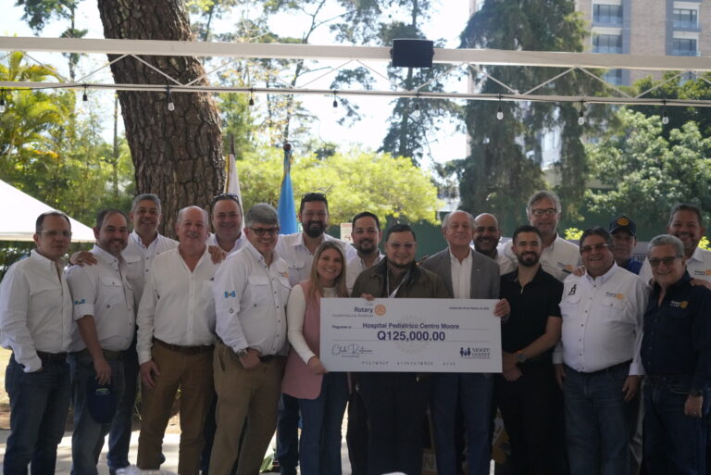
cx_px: 356
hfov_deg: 39.6
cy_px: 238
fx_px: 988
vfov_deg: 27.0
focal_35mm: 50
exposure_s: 1/160
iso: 6400
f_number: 4
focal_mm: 50
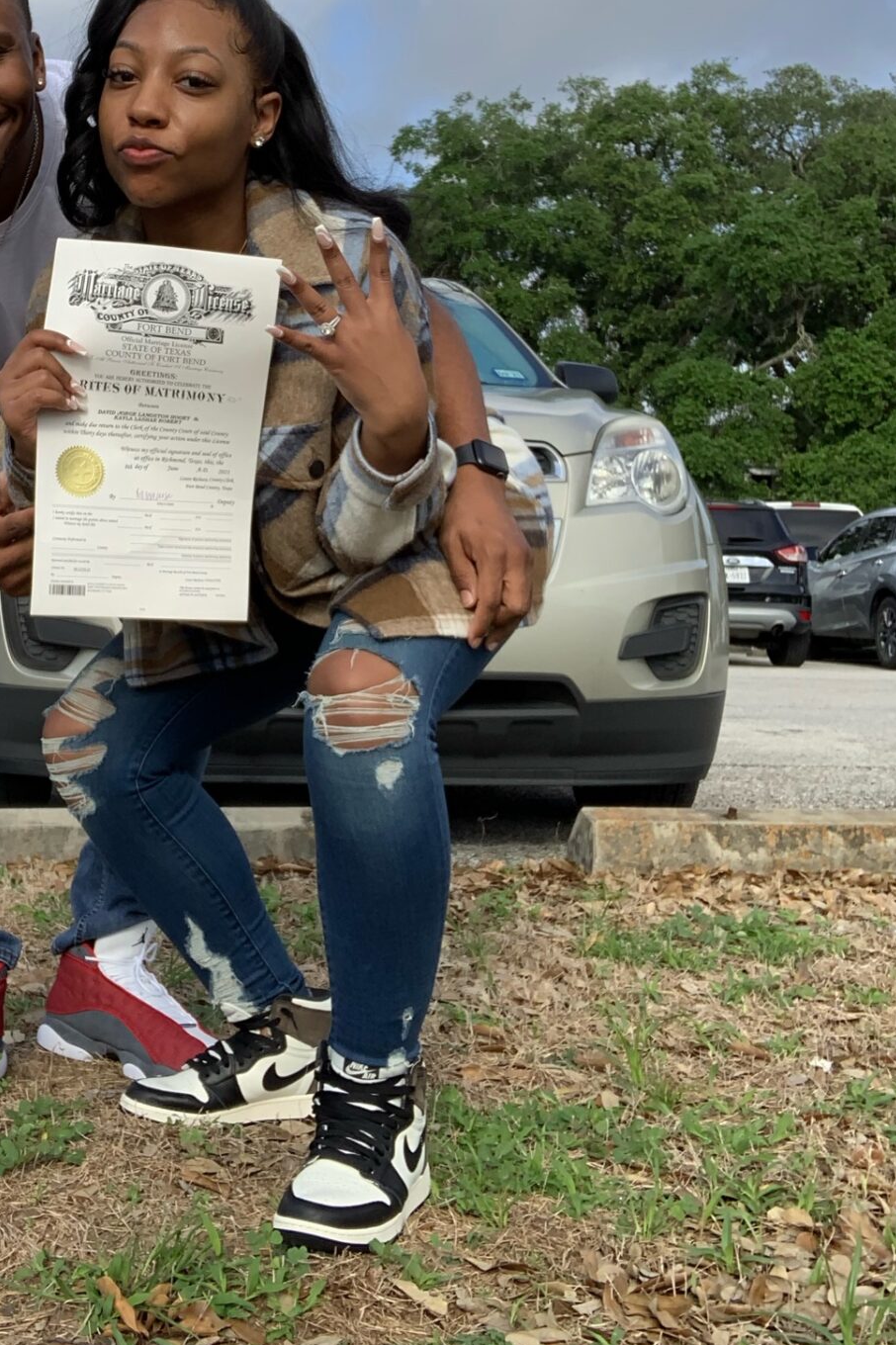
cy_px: 441
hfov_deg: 28.2
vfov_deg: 41.3
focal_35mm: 47
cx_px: 220
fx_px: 1755
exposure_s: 1/782
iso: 16
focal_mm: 2.87
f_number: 2.2
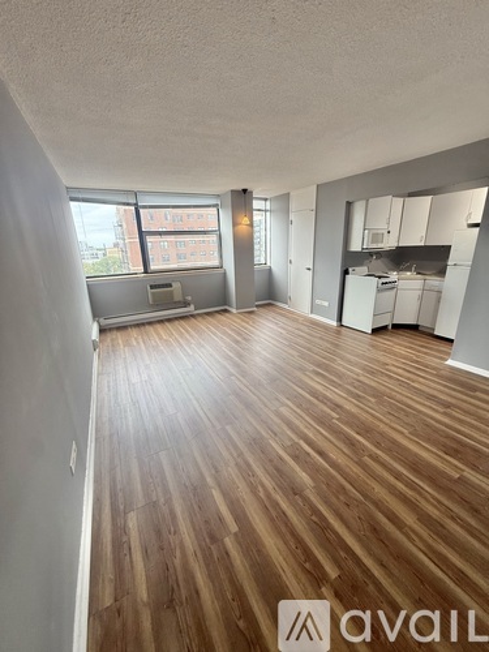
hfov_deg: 85.7
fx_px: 264
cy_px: 326
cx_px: 244
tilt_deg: -16.7
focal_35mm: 14
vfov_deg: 102.1
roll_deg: +2.0
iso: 80
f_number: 2.2
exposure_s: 1/120
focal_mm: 2.22
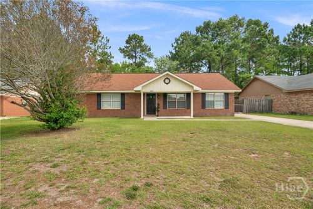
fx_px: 143
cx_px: 156
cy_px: 104
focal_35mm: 16
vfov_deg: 72.0
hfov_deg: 95.0
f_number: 5.6
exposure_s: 1/400
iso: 250
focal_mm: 11
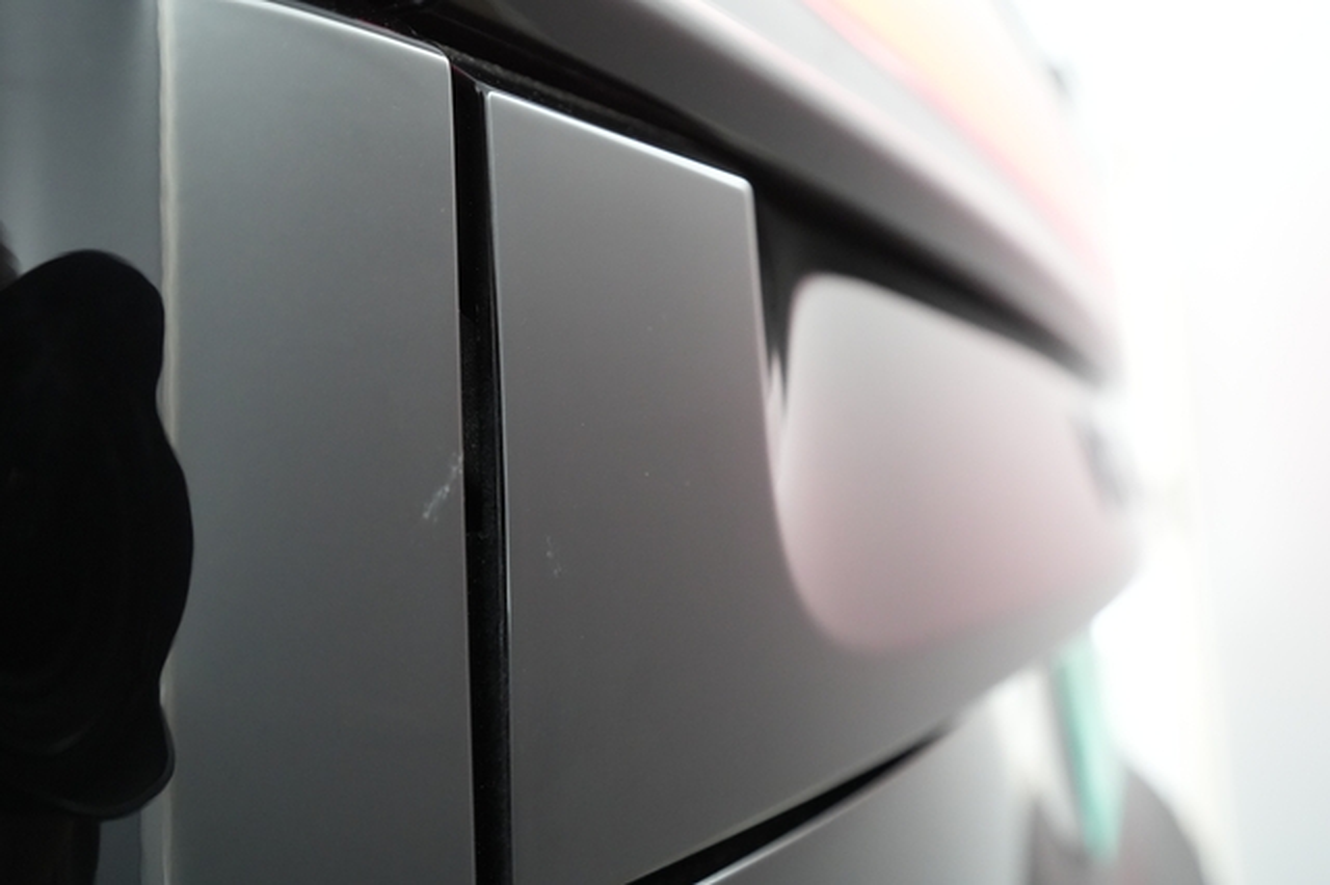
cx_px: 665
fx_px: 960
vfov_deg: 49.5
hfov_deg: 69.4
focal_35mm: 26
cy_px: 442
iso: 8000
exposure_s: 1/125
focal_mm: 26
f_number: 5
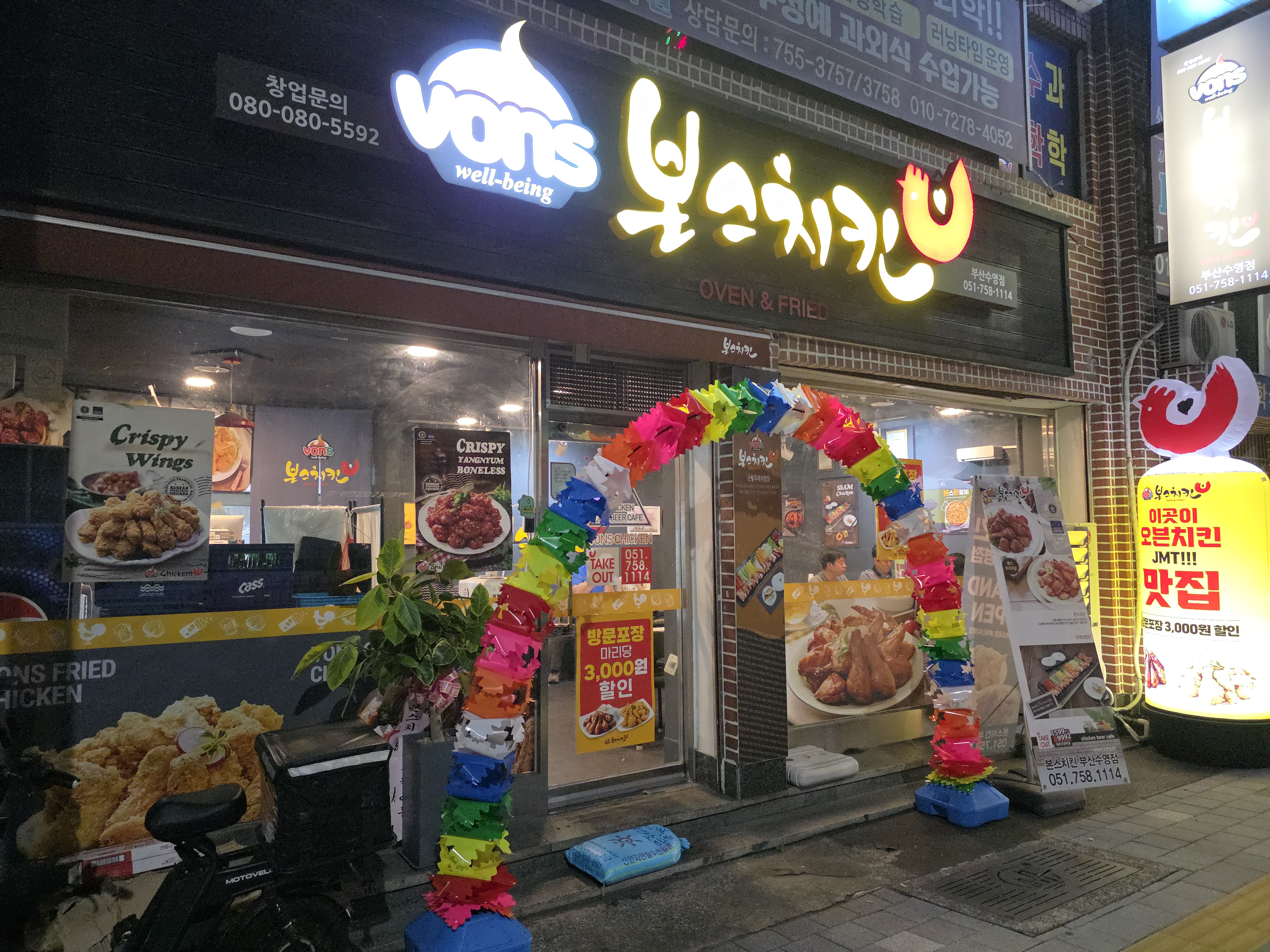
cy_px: 476
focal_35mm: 23
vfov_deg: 58.9
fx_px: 844
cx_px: 635
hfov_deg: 73.9
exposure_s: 1/120
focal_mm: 6.3
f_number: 1.7
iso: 640
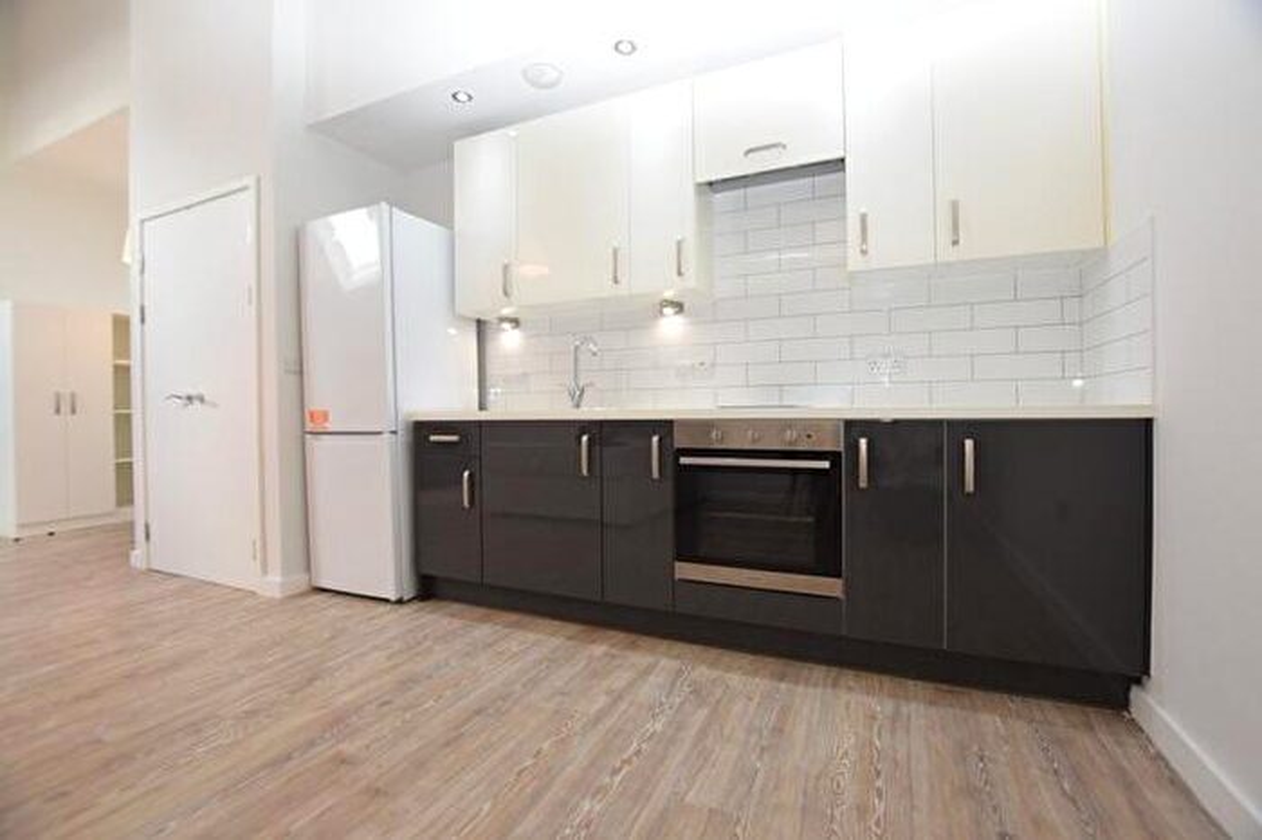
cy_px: 420
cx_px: 631
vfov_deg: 77.3
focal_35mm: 15
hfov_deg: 100.4
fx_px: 526
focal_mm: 10
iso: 800
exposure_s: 1/100
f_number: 5
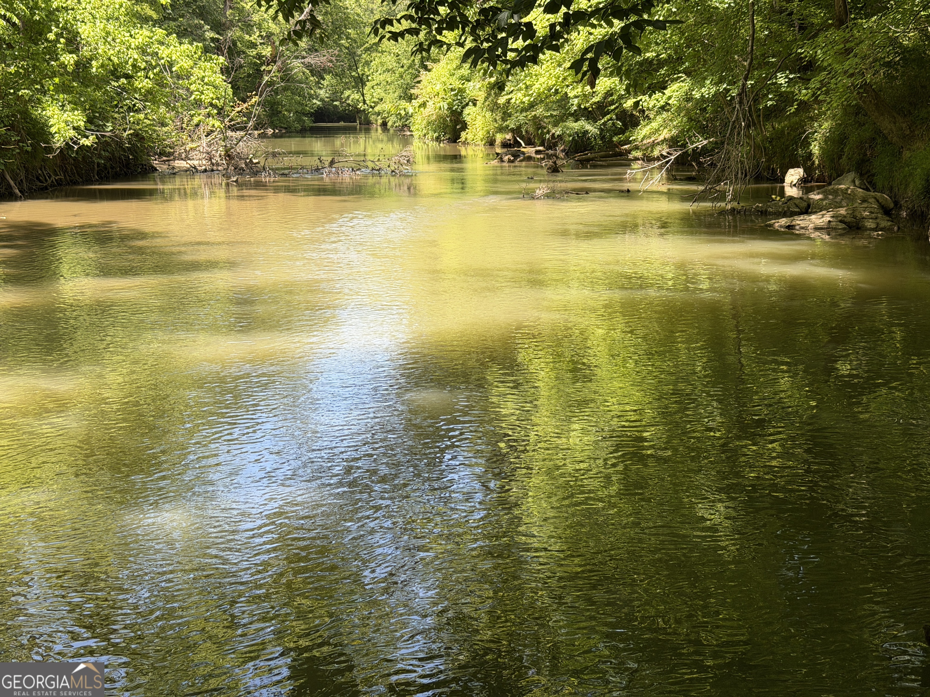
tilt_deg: -9.2
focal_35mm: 48
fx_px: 1290
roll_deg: +0.5
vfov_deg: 30.3
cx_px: 465
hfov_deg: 39.7
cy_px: 348
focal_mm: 6.76
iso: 64
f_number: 1.78
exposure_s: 1/906
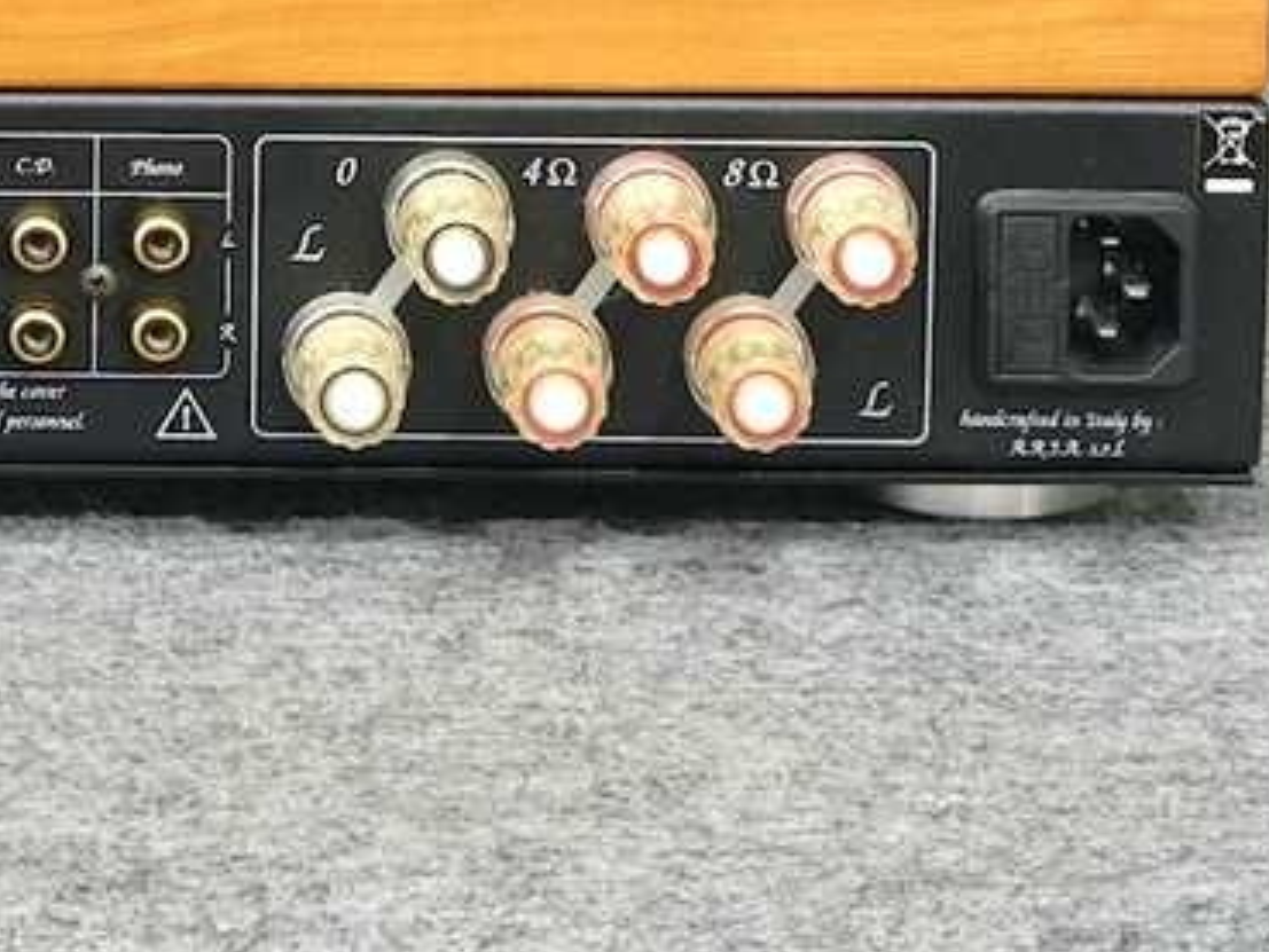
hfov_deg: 8.4
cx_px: -224
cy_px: -227
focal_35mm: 234
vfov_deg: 6.3
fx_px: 8581
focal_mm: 16.1
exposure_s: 1/2.5
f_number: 5.6
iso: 200
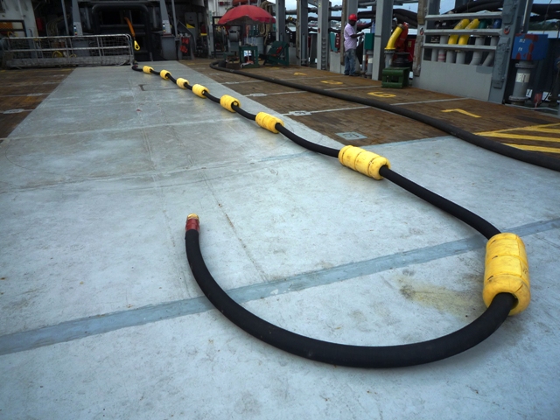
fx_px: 404
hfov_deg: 69.4
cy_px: 210
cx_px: 280
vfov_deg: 54.9
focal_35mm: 25
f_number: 4
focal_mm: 4.4
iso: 100
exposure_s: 1/640
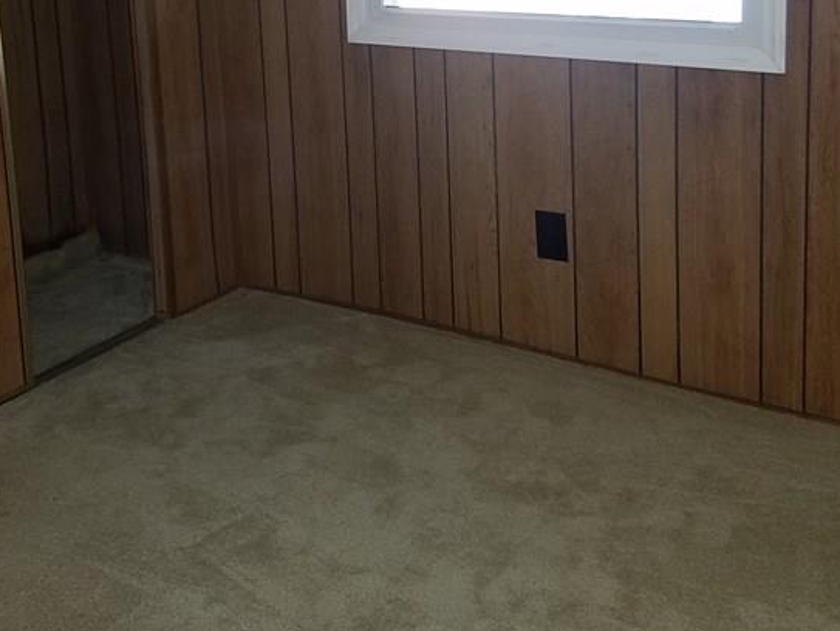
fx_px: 1190
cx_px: 362
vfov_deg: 28.4
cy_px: 46
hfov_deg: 38.8
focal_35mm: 49
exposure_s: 1/10
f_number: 1.7
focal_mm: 4.2
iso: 125
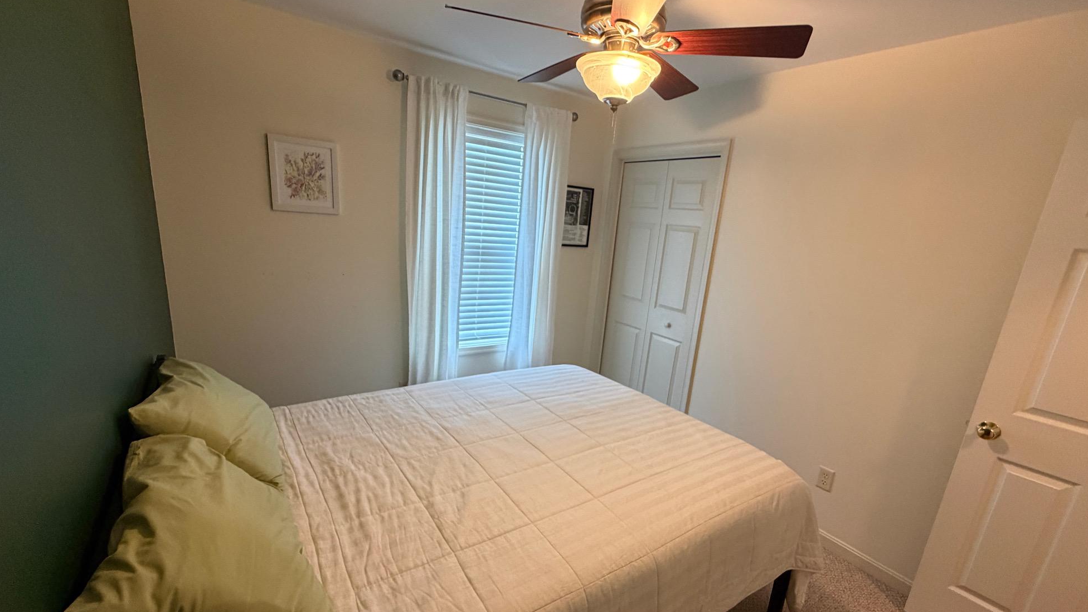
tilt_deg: -15.2
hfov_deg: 99.3
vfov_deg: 66.9
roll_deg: -4.8
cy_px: 342
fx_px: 462
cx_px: 560
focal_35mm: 16
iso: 400
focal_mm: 2.22
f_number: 2.2
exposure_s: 1/60
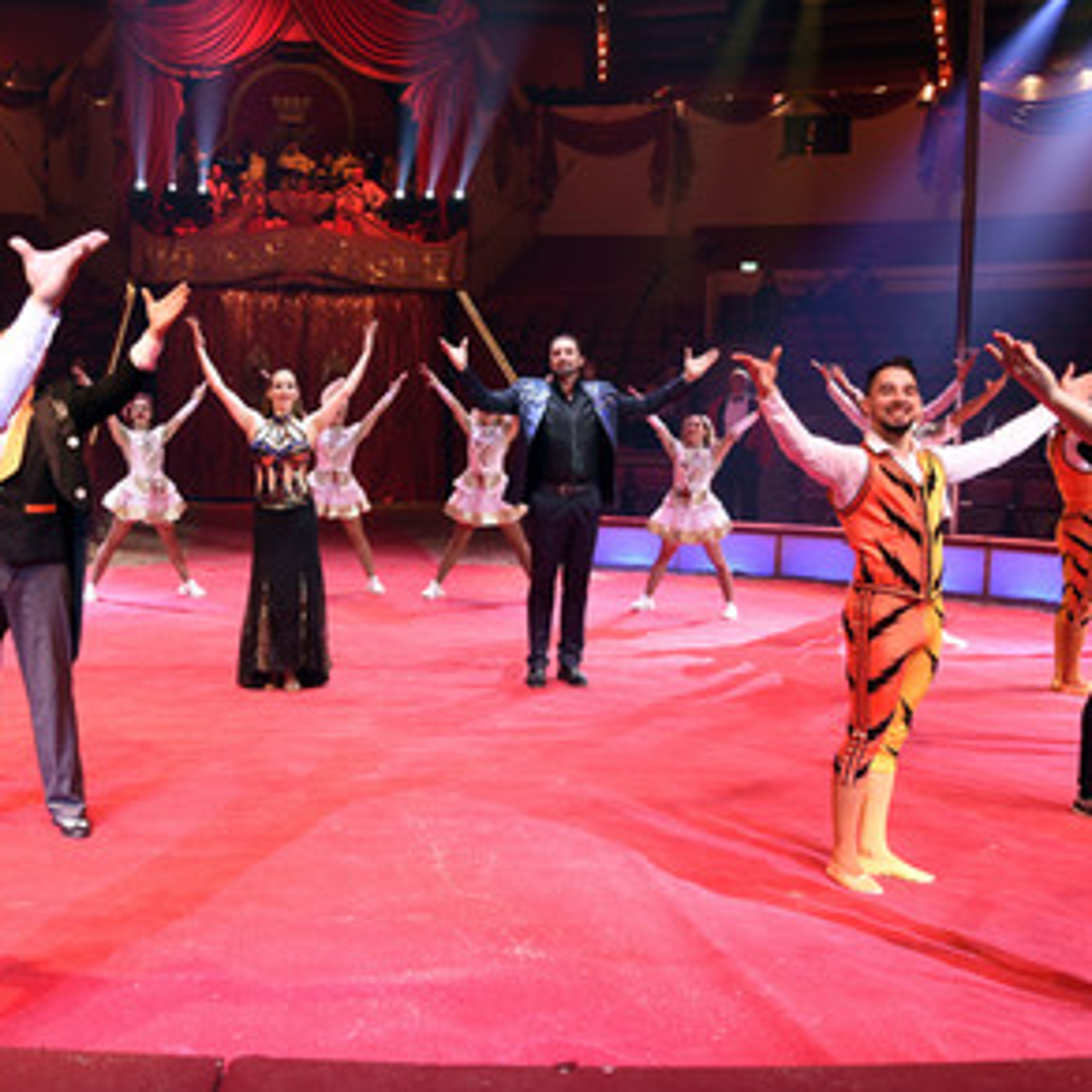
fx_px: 1499
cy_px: 557
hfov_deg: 39.5
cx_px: 353
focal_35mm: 42
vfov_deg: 40.0
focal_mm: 32
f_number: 6.3
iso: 1250
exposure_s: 1/60
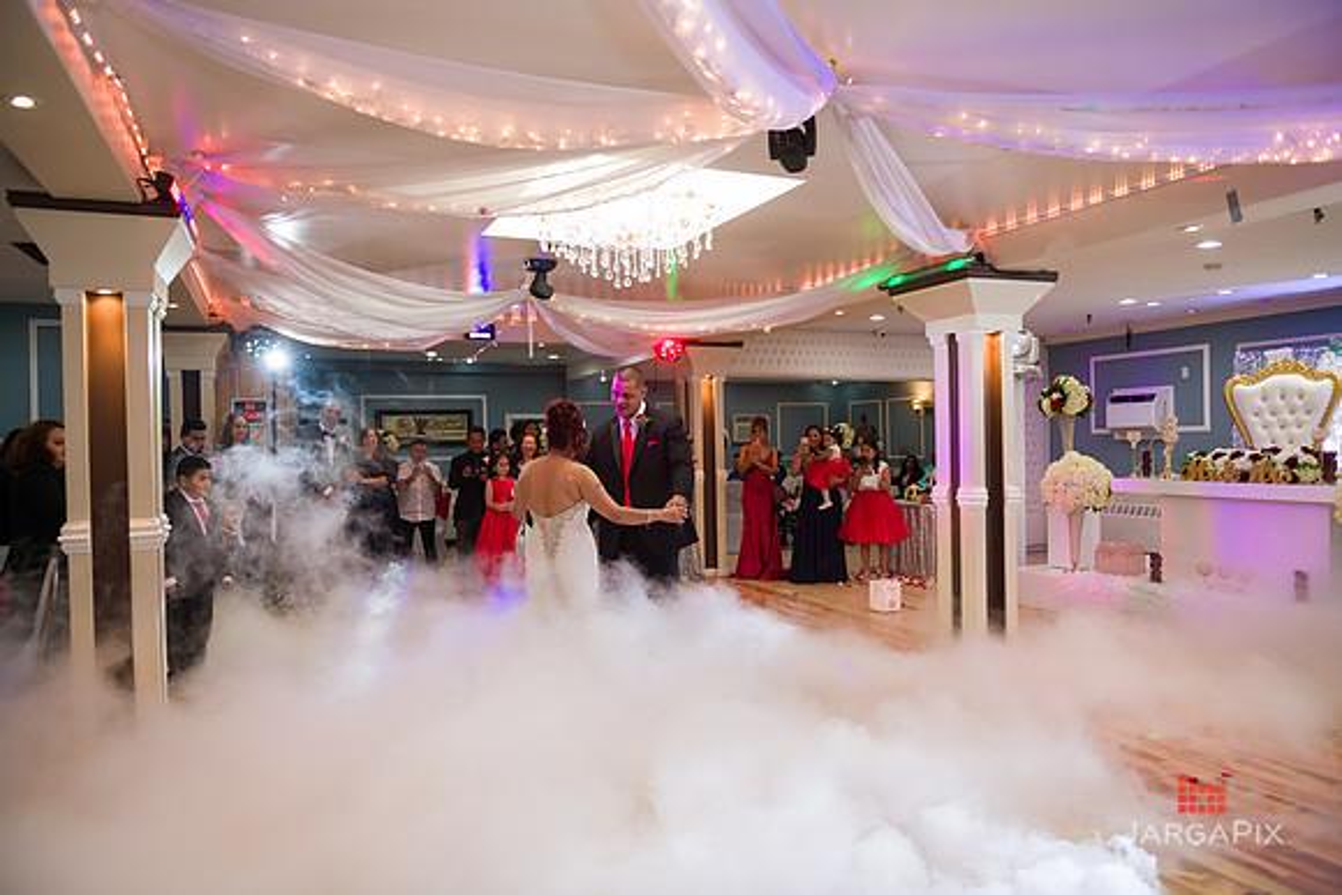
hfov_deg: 73.7
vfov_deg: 53.2
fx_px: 895
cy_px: 448
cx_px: 671
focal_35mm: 24
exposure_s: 1/125
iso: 800
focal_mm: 24
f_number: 3.2
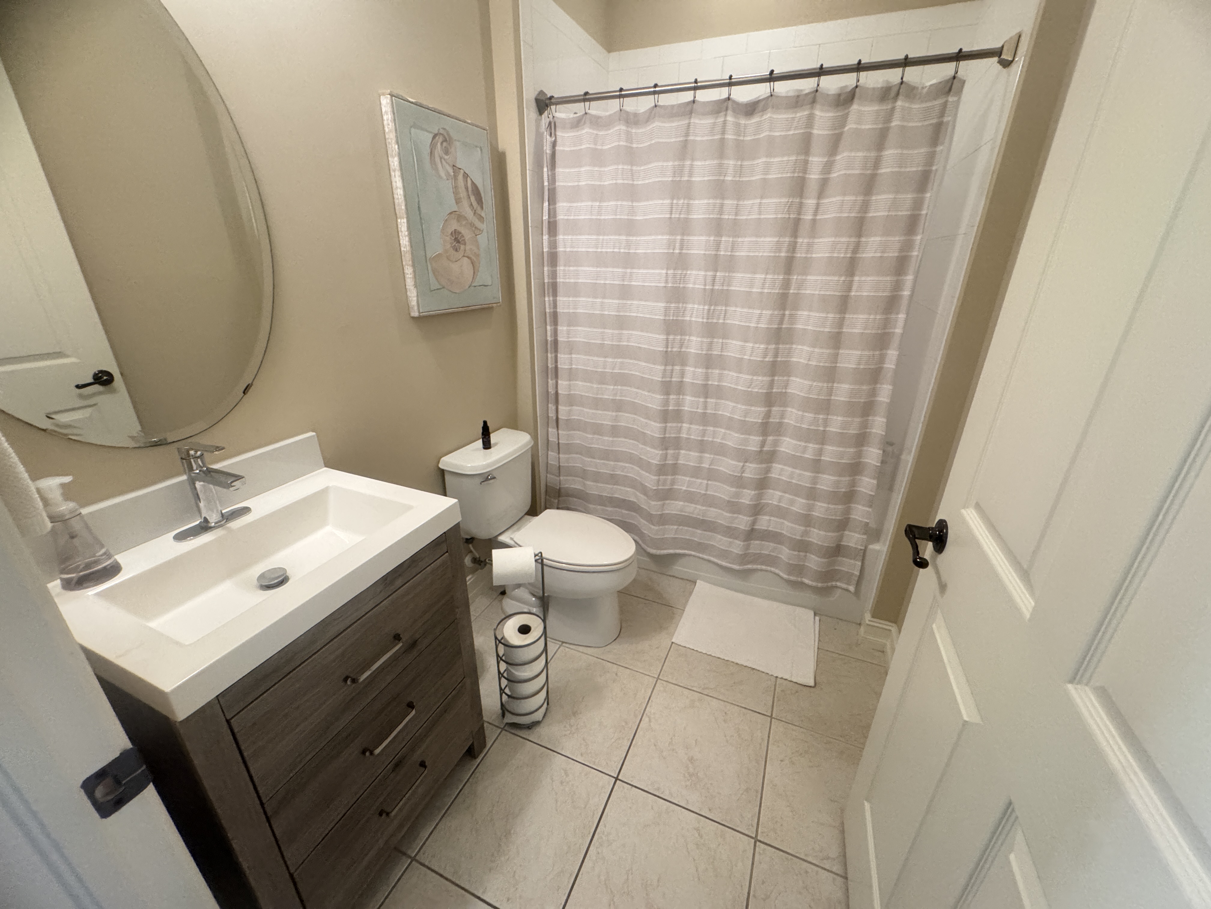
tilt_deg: -22.9
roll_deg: -0.8
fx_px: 490
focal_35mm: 14
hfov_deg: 102.1
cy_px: 454
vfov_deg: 85.7
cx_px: 606
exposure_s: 1/60
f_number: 2.2
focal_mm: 2.22
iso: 640
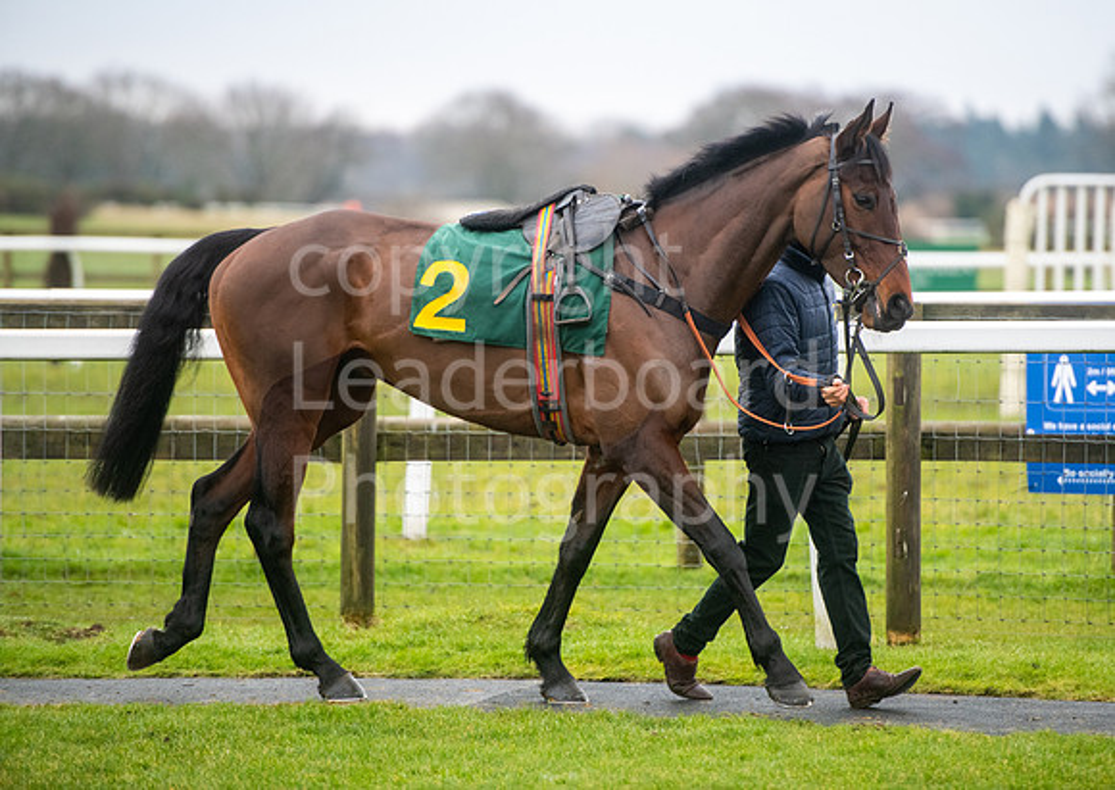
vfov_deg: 6.7
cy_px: 384
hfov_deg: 9.4
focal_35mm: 214
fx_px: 6770
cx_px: 609
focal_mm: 200
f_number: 2.8
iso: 1000
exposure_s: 1/1000
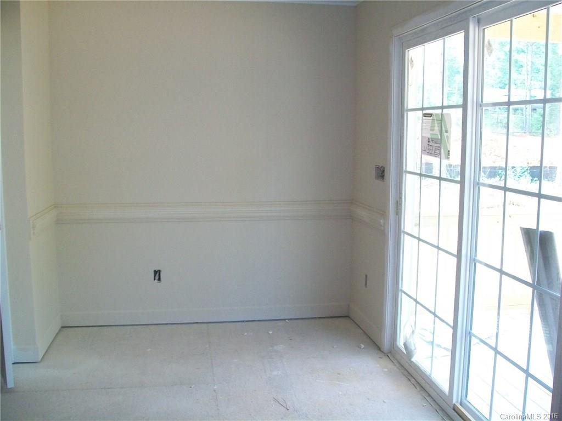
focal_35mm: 36
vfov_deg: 39.7
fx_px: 584
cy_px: 210
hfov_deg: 51.4
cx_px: 281
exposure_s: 1/60
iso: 160
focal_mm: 6
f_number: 2.7
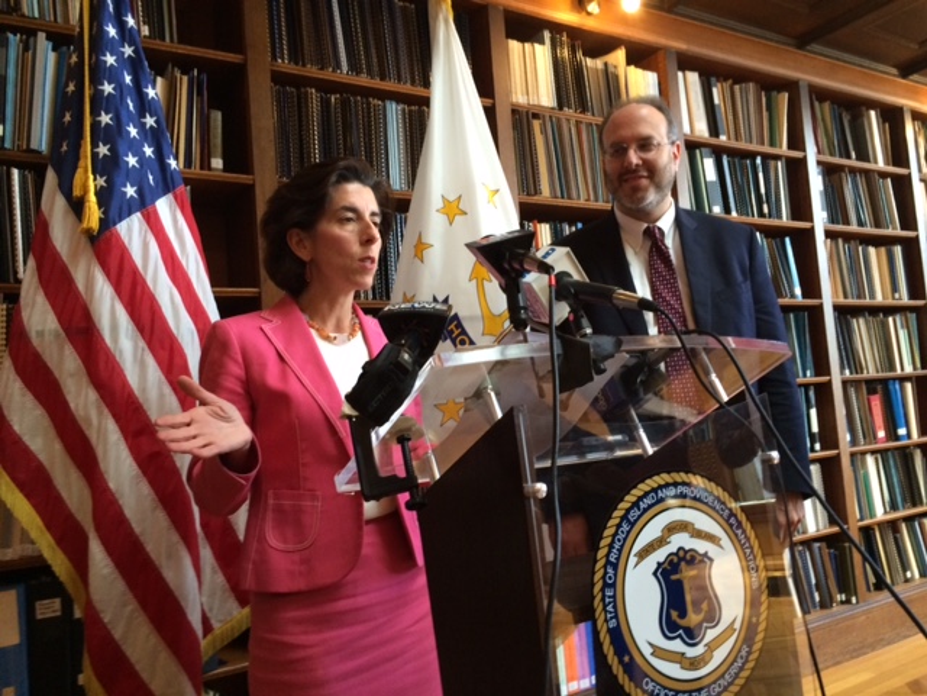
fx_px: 777
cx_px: 464
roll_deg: +3.5
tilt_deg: +5.5
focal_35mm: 29
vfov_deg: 48.2
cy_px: 348
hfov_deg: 61.7
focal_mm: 4.15
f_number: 2.2
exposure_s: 1/30
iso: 160
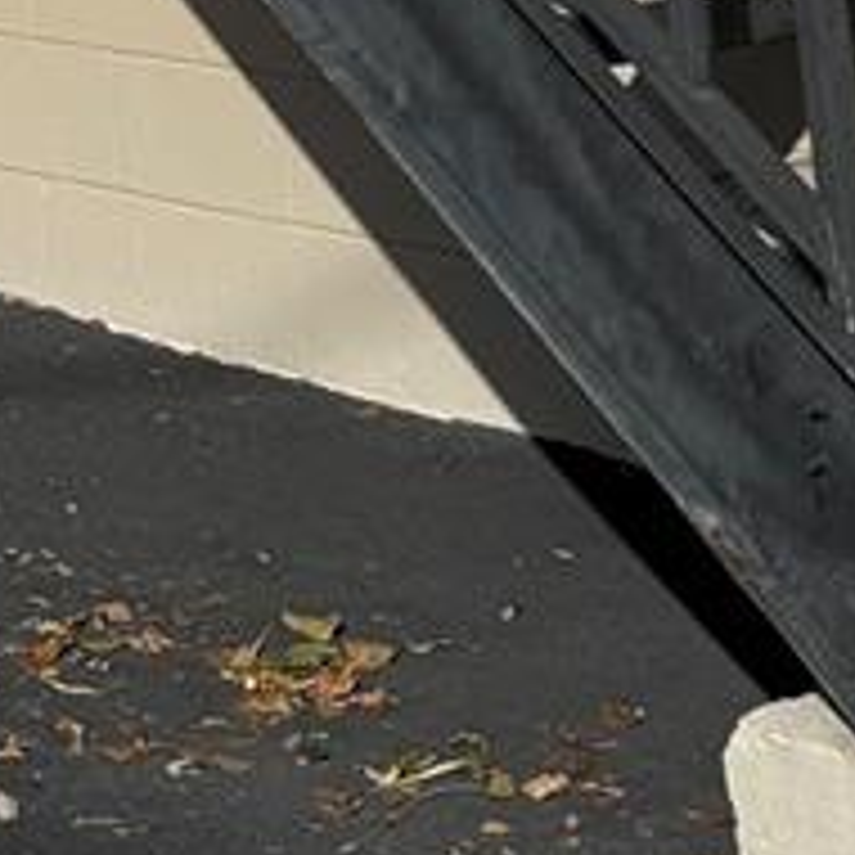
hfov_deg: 12.6
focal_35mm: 134
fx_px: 3745
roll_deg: +1.7
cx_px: -274
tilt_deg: +16.6
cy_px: -1719
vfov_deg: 9.8
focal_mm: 6.76
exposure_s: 1/9009
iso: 80
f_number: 1.78
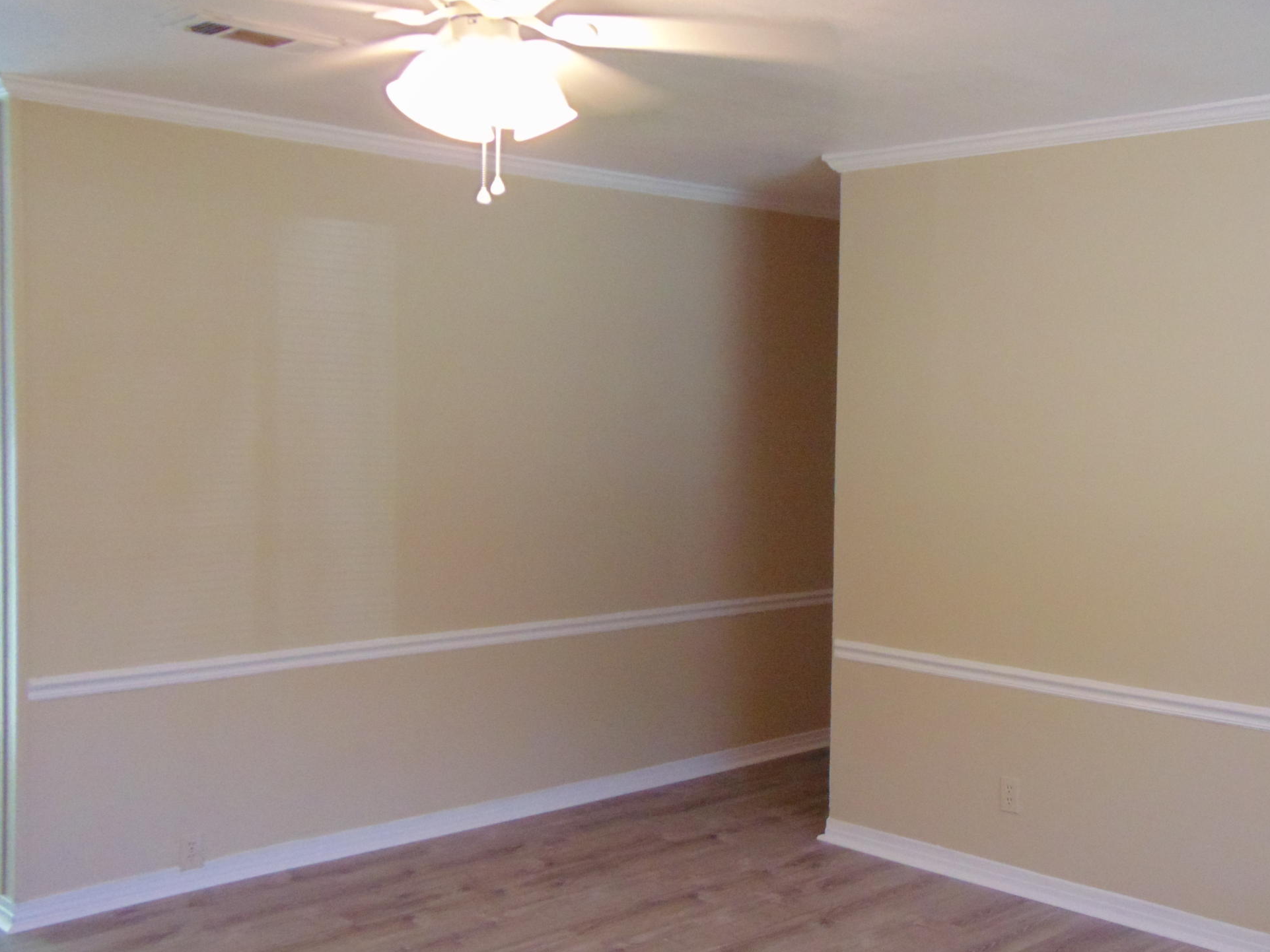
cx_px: 882
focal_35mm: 39
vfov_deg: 36.8
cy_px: 487
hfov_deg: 46.8
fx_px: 1431
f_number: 3
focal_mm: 4.5
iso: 320
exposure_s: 1/30
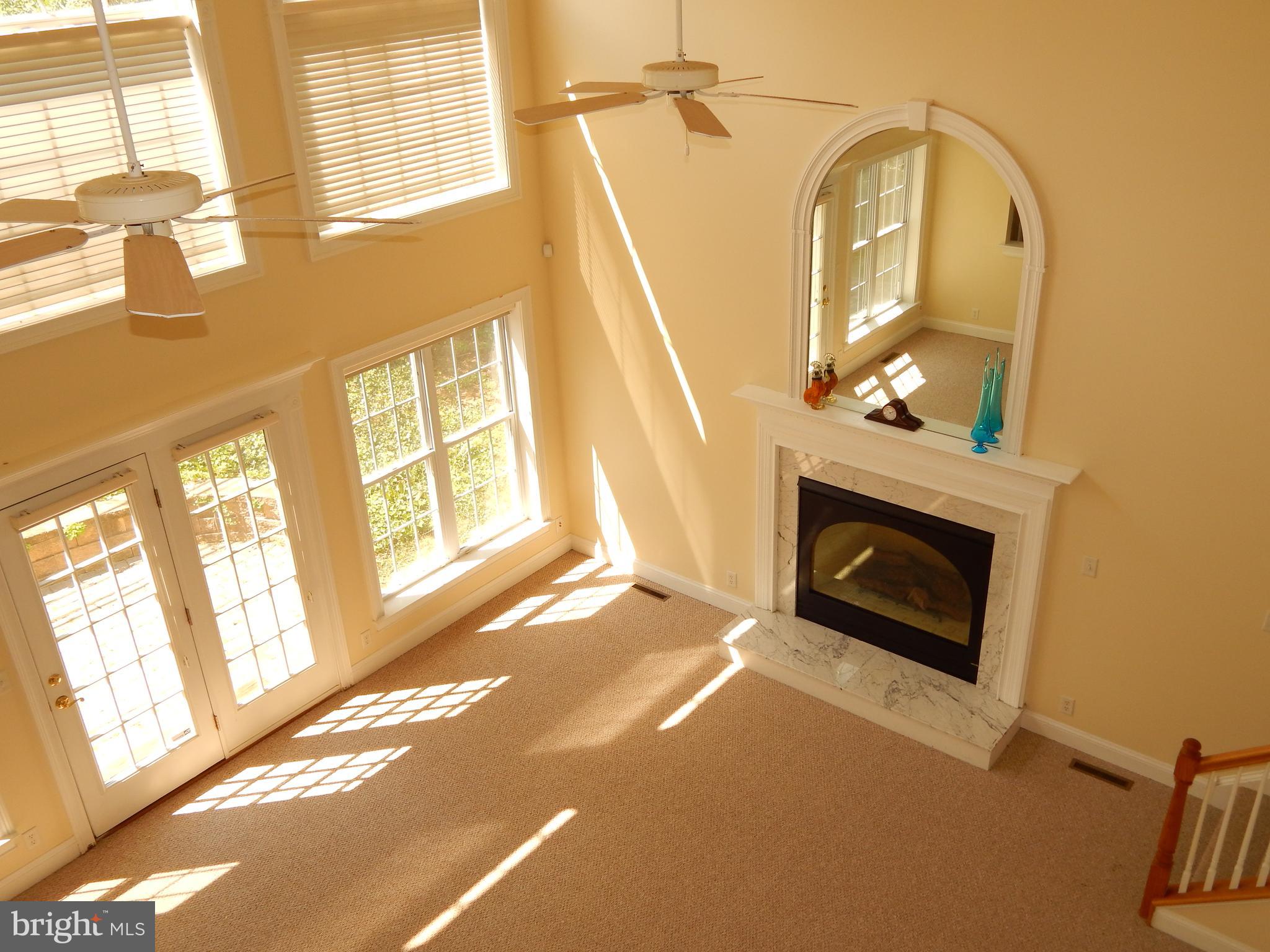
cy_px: 476
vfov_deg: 45.4
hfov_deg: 58.4
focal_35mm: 31
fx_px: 1137
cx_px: 635
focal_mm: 5.6
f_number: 3.2
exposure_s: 1/160
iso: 125
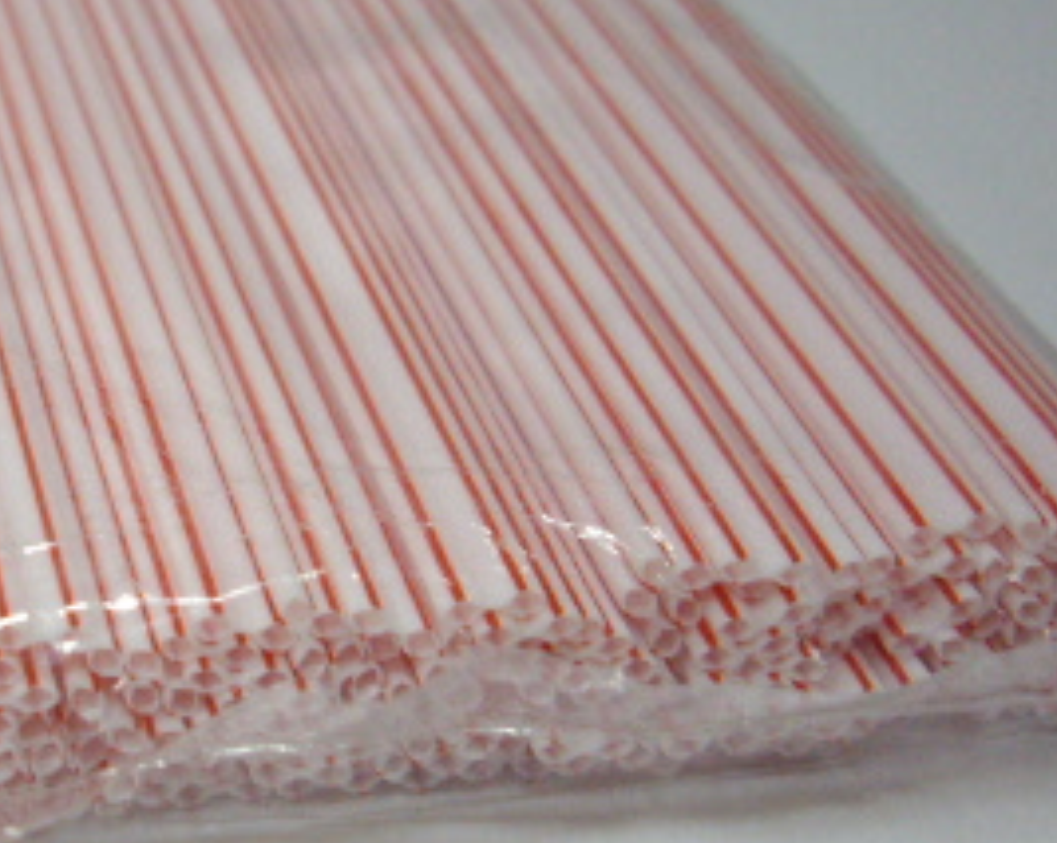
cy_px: 471
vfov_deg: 17.2
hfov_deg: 21.0
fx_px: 2781
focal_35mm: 89
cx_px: 67
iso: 400
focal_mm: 7.9
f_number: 2.8
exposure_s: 1/20
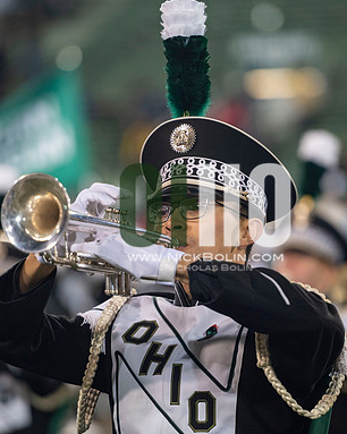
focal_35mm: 284
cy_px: 216
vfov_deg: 6.8
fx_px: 3649
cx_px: 205
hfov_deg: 5.4
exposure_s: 1/500
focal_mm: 200
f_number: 2.8
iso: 1000
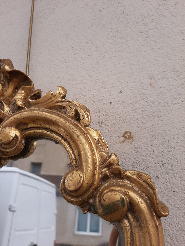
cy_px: 123
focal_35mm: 26
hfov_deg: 53.1
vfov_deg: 67.3
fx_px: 185
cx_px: 92
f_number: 1.7
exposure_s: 1/773
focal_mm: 3.93
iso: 40
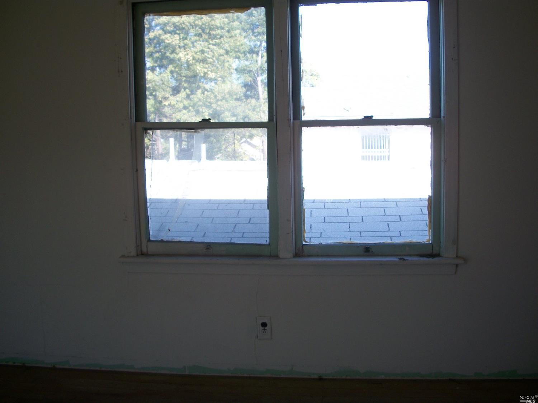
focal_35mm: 35
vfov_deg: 40.7
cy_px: 202
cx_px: 269
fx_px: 544
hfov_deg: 52.6
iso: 80
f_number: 3.1
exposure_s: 1/160
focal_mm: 6.3
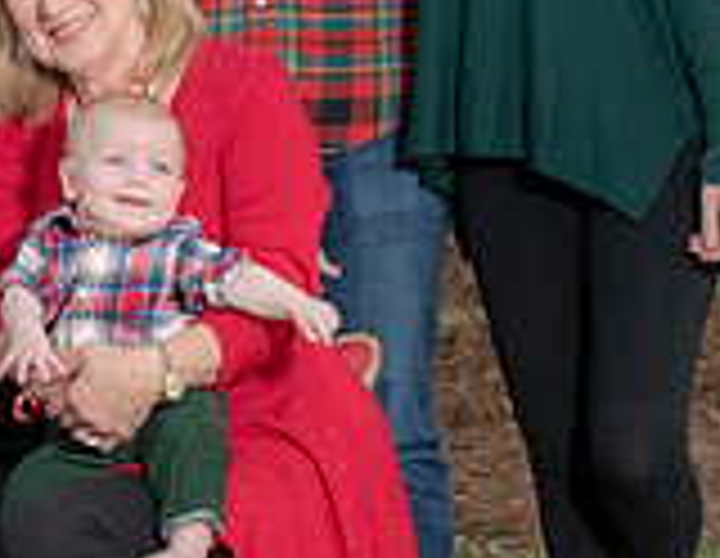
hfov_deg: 7.0
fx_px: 5873
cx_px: -89
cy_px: 66
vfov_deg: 5.4
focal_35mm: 279
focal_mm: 70
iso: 320
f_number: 5.6
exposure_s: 1/250
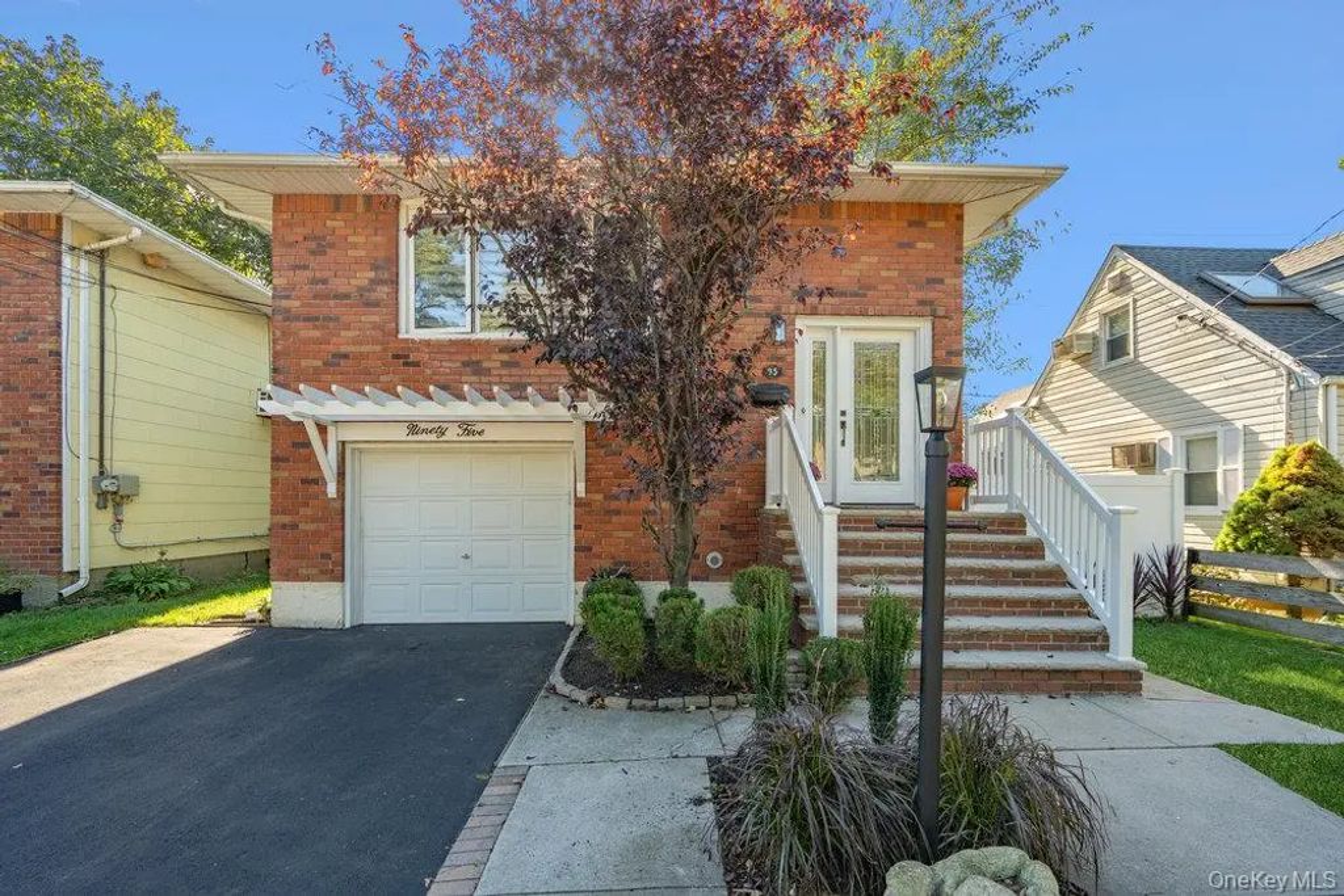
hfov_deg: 96.7
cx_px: 672
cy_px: 448
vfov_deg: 73.8
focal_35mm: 16
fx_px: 597
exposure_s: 1/200
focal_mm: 16
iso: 200
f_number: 4.5
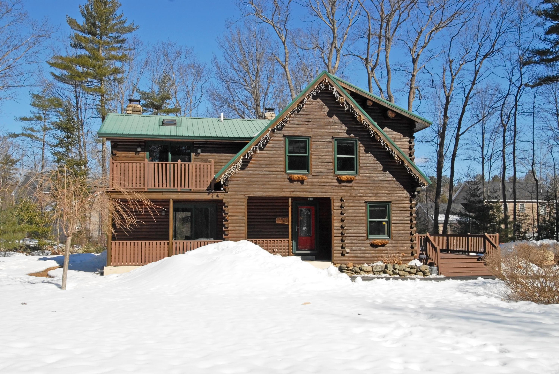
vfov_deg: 37.0
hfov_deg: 53.1
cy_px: 187
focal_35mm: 36
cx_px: 280
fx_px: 560
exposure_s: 1/400
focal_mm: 24
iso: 200
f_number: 10
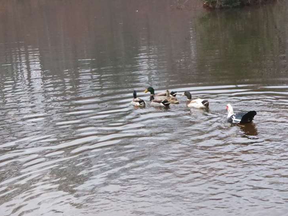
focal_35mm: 94
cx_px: 158
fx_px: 782
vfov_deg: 15.7
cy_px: 99
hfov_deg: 20.8
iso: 1250
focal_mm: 14.1
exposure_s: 1/250
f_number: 4.7
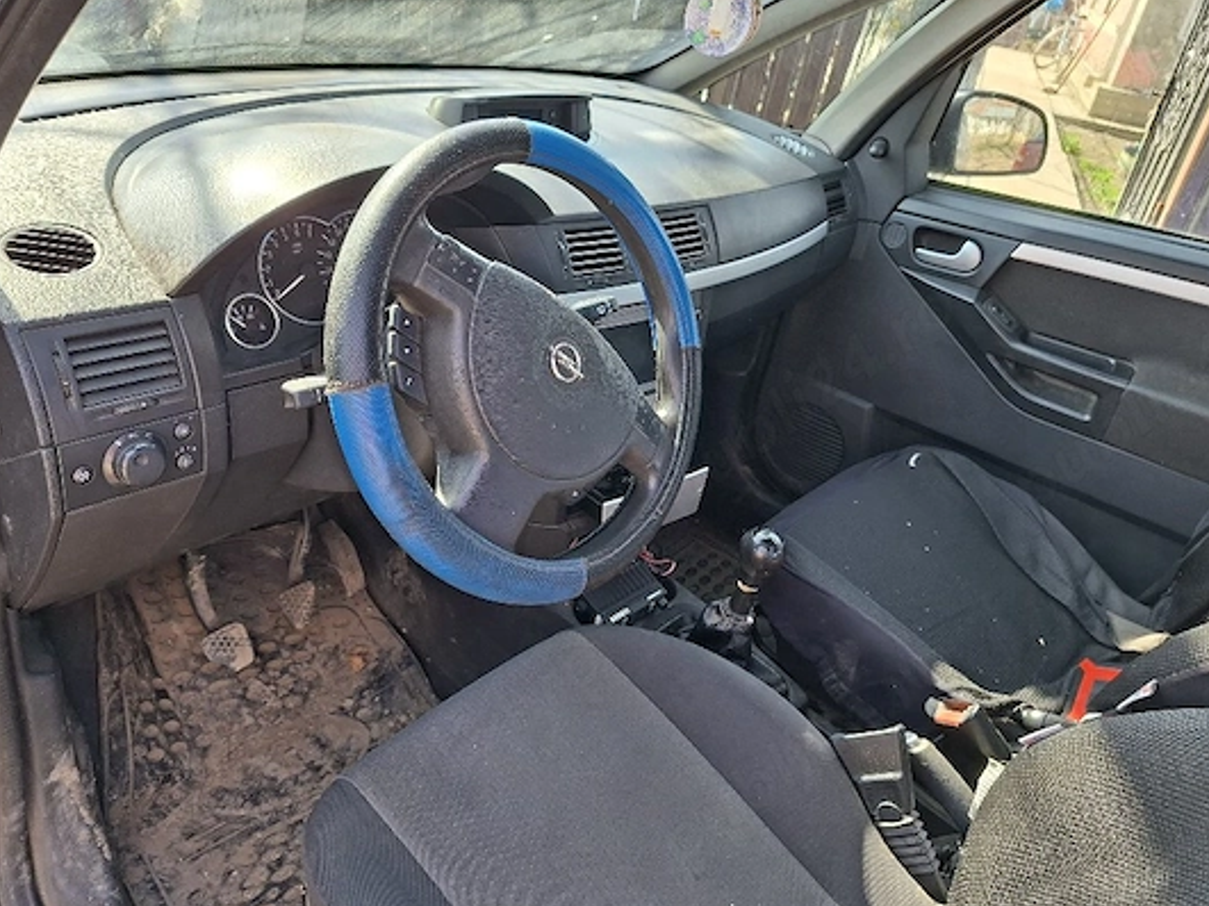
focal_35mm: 26
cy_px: 410
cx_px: 544
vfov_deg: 53.0
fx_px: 908
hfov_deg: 67.2
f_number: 1.8
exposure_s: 1/141
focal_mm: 5.54
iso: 50
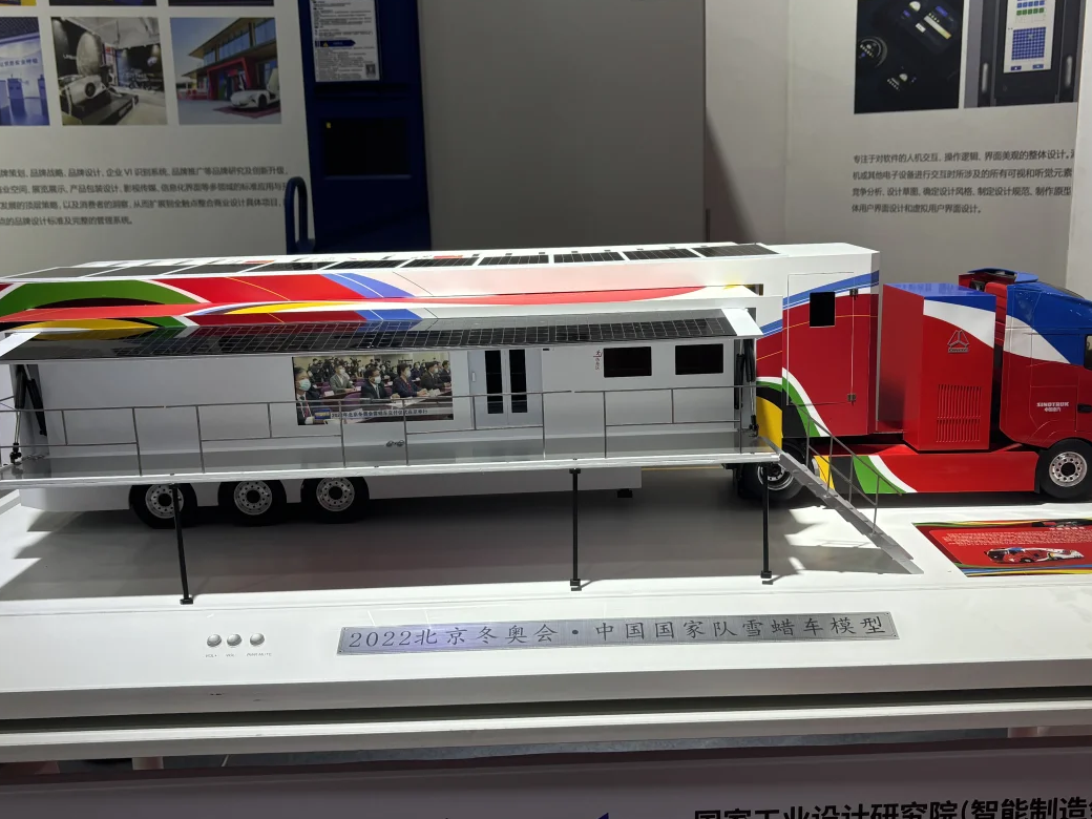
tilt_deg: -10.9
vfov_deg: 39.7
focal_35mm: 36
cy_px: 418
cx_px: 585
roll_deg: +1.0
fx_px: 1136
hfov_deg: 51.3
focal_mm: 5.96
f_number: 1.6
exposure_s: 1/303
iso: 50
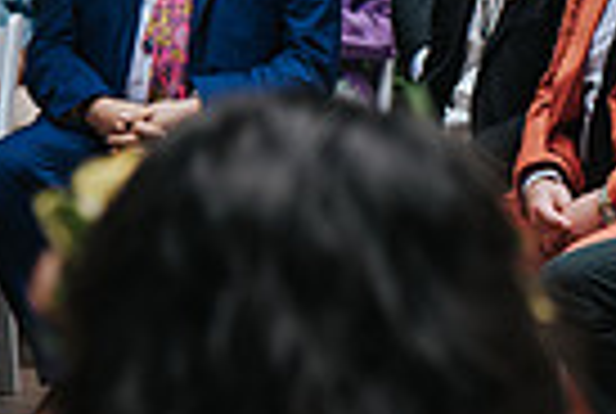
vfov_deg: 4.3
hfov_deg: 6.4
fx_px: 5436
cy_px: -88
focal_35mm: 317
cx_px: 908
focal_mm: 75
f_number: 4
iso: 1000
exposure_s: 1/500
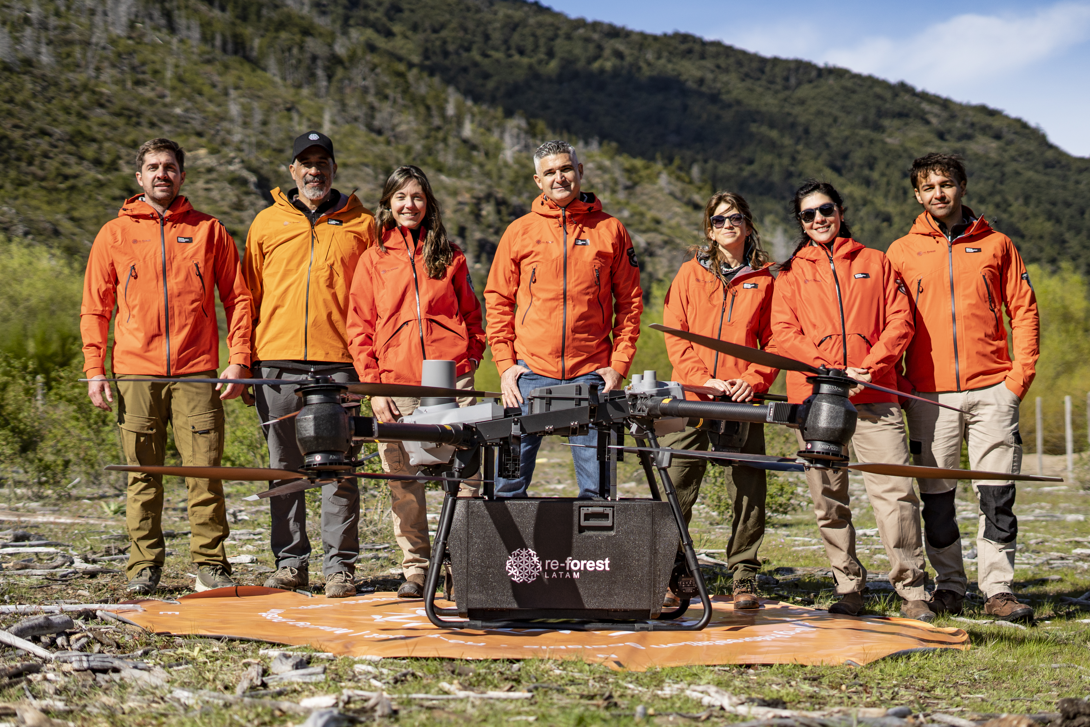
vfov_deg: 27.0
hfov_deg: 39.6
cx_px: 545
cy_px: 364
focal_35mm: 50
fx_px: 1514
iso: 250
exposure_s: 1/8000
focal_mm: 50
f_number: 2.2
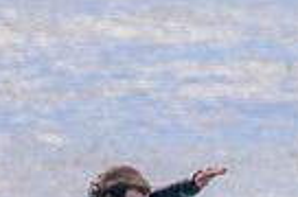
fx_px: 38641
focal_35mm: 4679
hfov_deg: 0.4
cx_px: 254
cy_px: 229
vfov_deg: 0.3
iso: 900
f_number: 11
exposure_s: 1/2000
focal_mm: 800
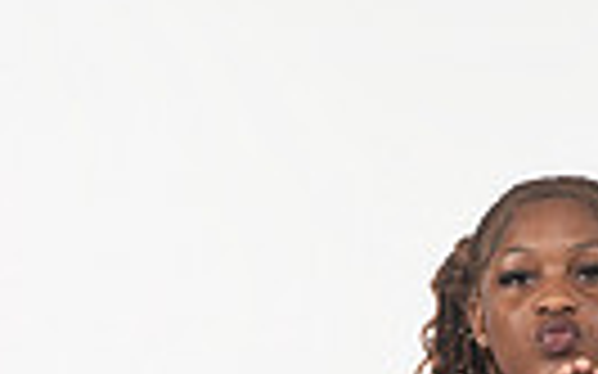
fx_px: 2590
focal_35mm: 159
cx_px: 481
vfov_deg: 7.6
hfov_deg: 13.1
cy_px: 933
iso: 500
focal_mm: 46
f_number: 7.1
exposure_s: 1/320
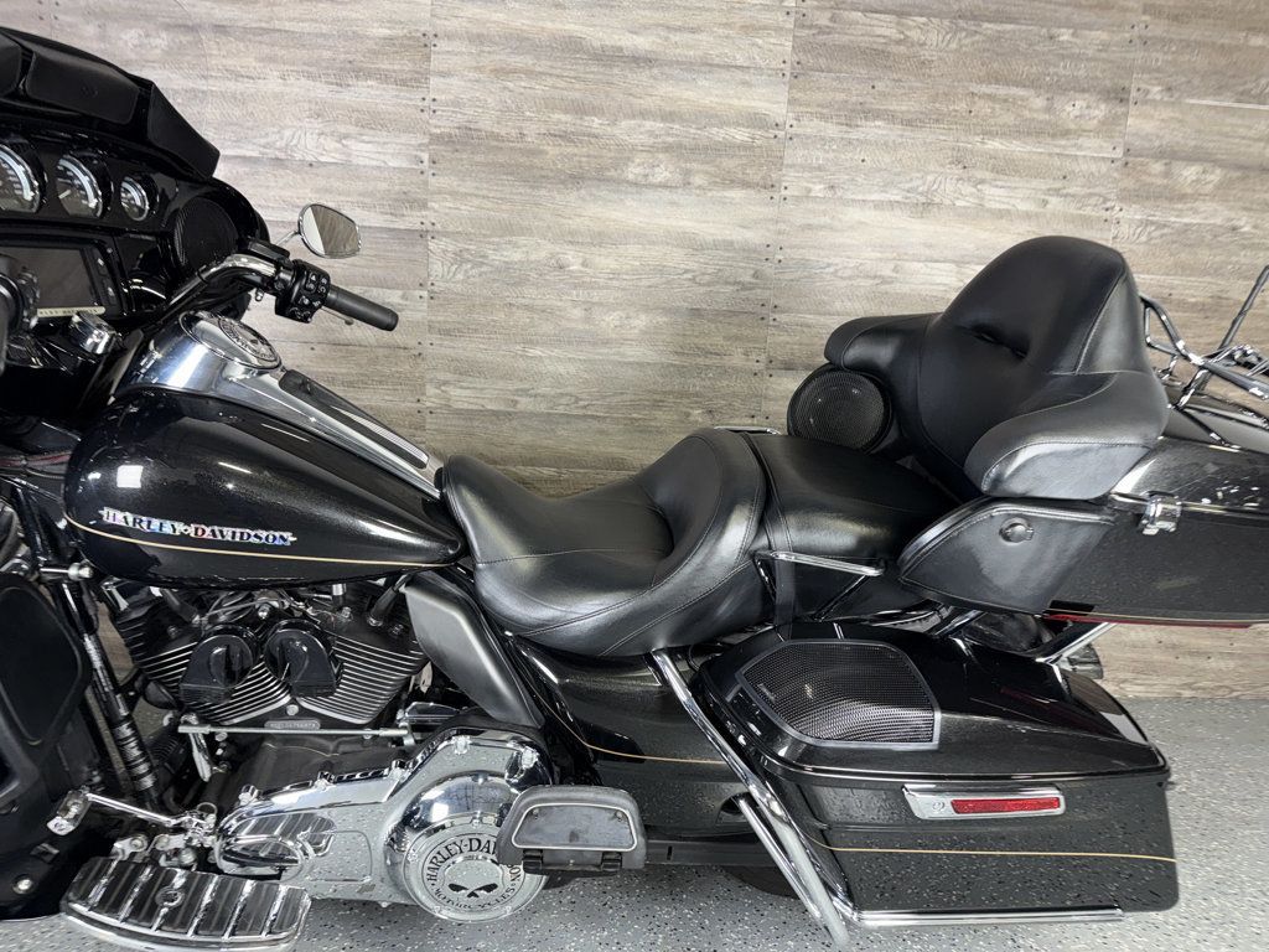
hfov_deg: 71.6
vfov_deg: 56.8
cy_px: 476
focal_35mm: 24
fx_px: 880
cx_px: 634
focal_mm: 6.76
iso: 80
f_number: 1.78
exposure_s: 1/17
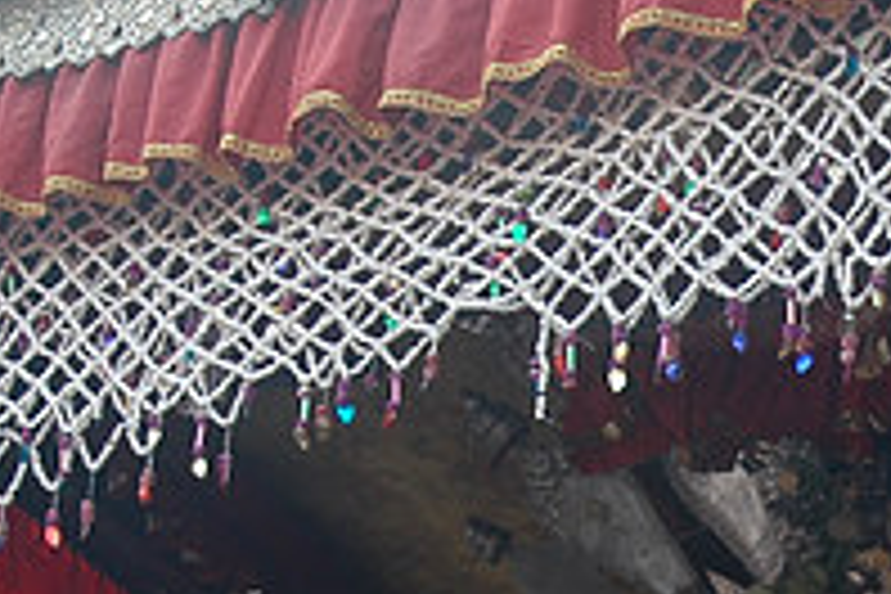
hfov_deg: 14.1
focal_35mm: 143
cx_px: 914
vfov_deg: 9.2
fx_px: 3533
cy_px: 1006
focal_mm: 27
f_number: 4.5
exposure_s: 1/60
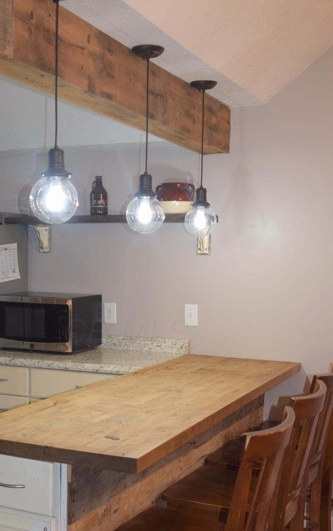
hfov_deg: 26.8
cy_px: 331
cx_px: 126
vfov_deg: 41.5
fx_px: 696
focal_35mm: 48
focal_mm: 18
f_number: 3.5
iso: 400
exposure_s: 1/60
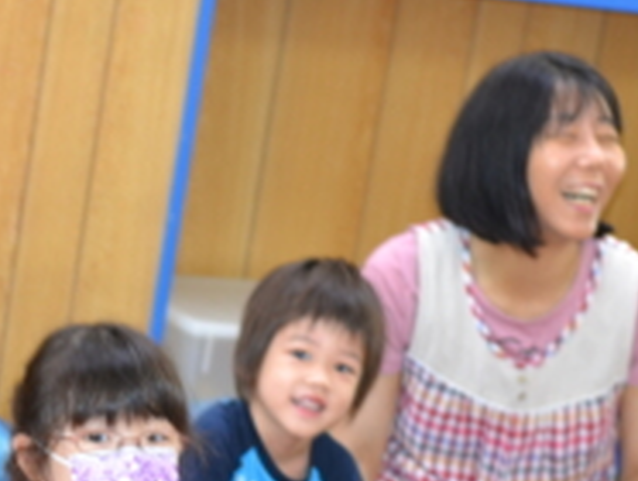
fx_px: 2860
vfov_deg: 9.6
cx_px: 196
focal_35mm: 155
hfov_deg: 12.7
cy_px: 297
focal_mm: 50
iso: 400
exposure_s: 1/60
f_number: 2.5
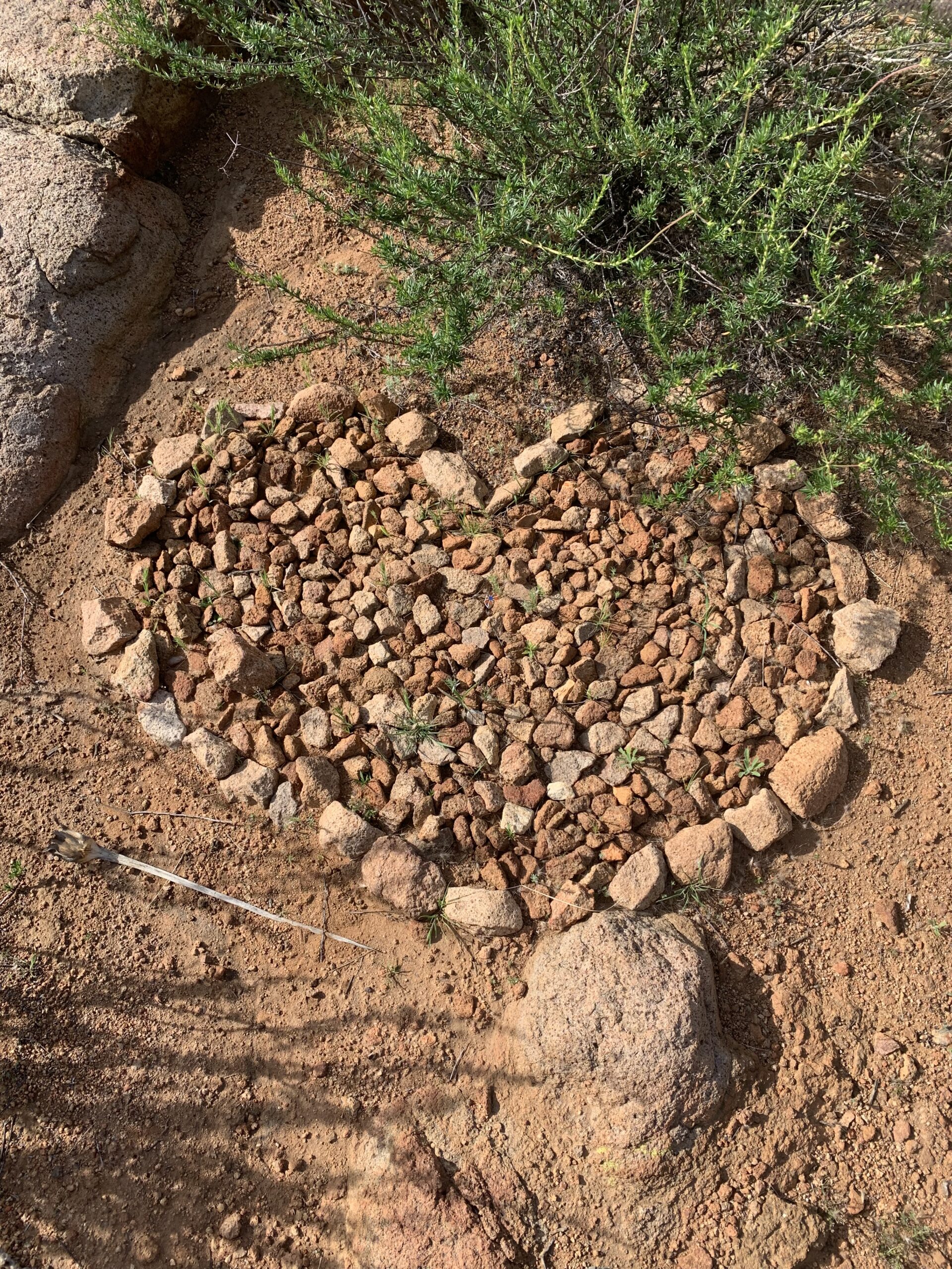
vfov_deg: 67.3
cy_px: 634
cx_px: 476
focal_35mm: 26
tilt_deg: -72.0
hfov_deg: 53.1
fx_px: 953
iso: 25
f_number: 1.8
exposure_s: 1/1266
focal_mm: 4.25
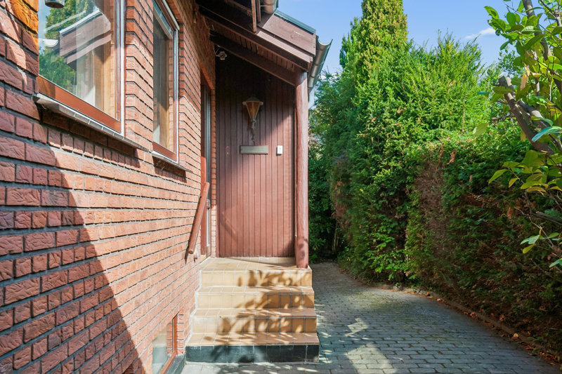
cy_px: 187
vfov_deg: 36.9
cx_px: 281
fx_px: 562
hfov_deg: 53.1
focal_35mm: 36
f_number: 10
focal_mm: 24
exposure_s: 1/125
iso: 200
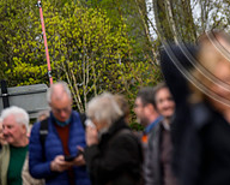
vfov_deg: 2.7
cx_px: 274
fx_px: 3857
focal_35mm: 566
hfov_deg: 3.4
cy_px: -10
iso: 500
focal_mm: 200
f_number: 3.2
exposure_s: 1/1250
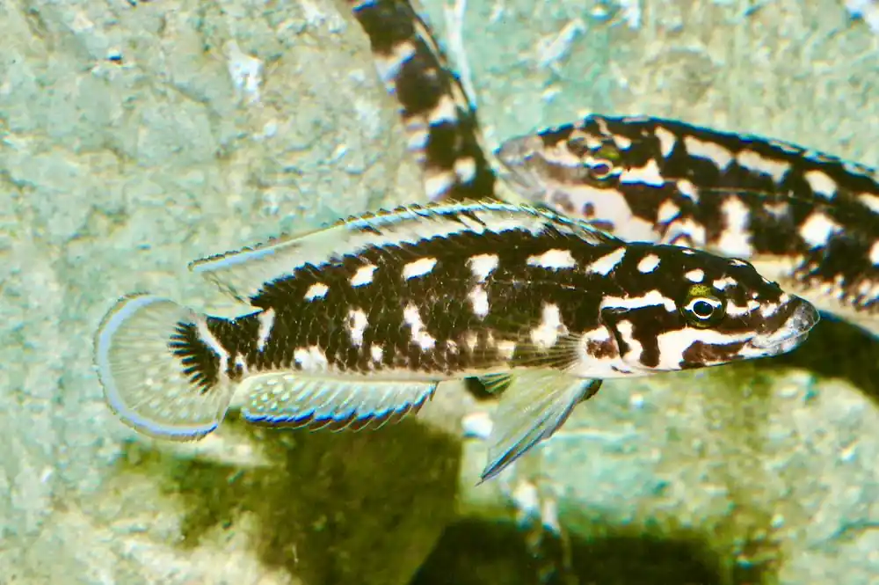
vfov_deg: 8.7
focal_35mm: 158
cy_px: 292
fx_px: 3842
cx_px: 440
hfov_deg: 13.1
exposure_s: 1/60
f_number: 18
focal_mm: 105
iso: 200
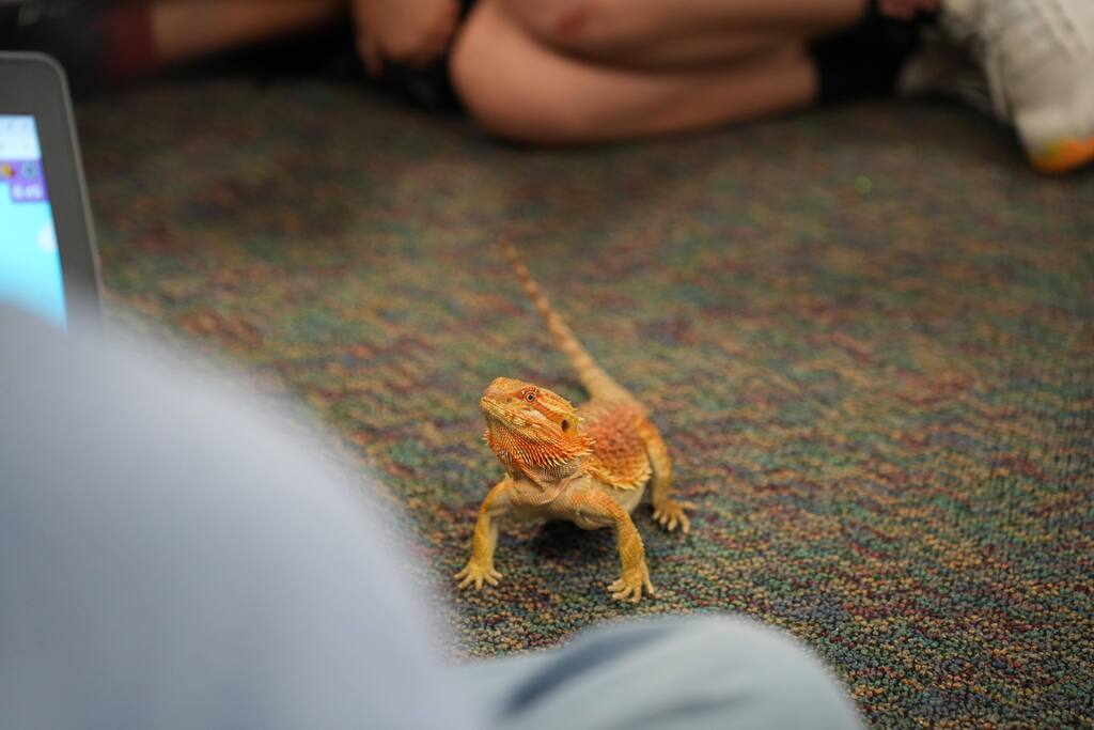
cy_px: 365
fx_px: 2279
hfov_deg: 27.0
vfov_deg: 18.2
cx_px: 547
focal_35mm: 75
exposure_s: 1/160
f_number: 2.8
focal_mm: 75
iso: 2000
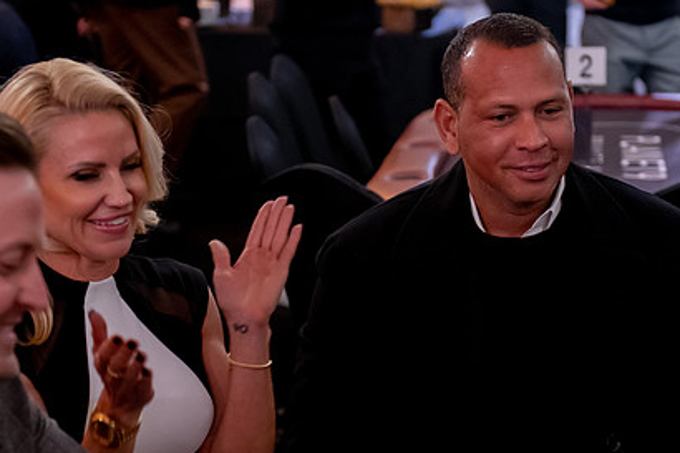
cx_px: 443
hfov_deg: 17.5
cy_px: 235
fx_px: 2209
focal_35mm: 117
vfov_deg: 11.7
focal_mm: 56
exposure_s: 1/80
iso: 4000
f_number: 2.8
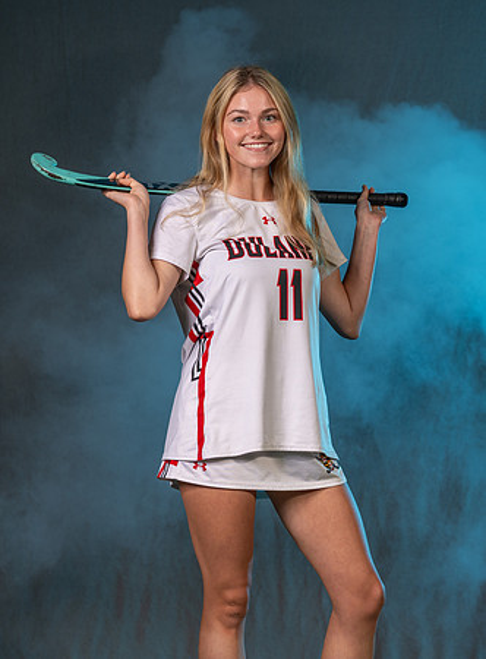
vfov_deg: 13.7
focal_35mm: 145
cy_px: 282
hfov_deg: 10.1
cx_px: 291
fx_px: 2739
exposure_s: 1/200
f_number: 5.6
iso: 80
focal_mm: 86
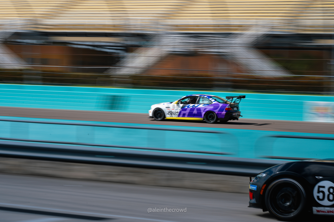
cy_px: 111
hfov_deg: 19.5
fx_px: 974
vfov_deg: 13.0
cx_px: 167
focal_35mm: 105
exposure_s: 1/60
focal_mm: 105
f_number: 16
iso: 64
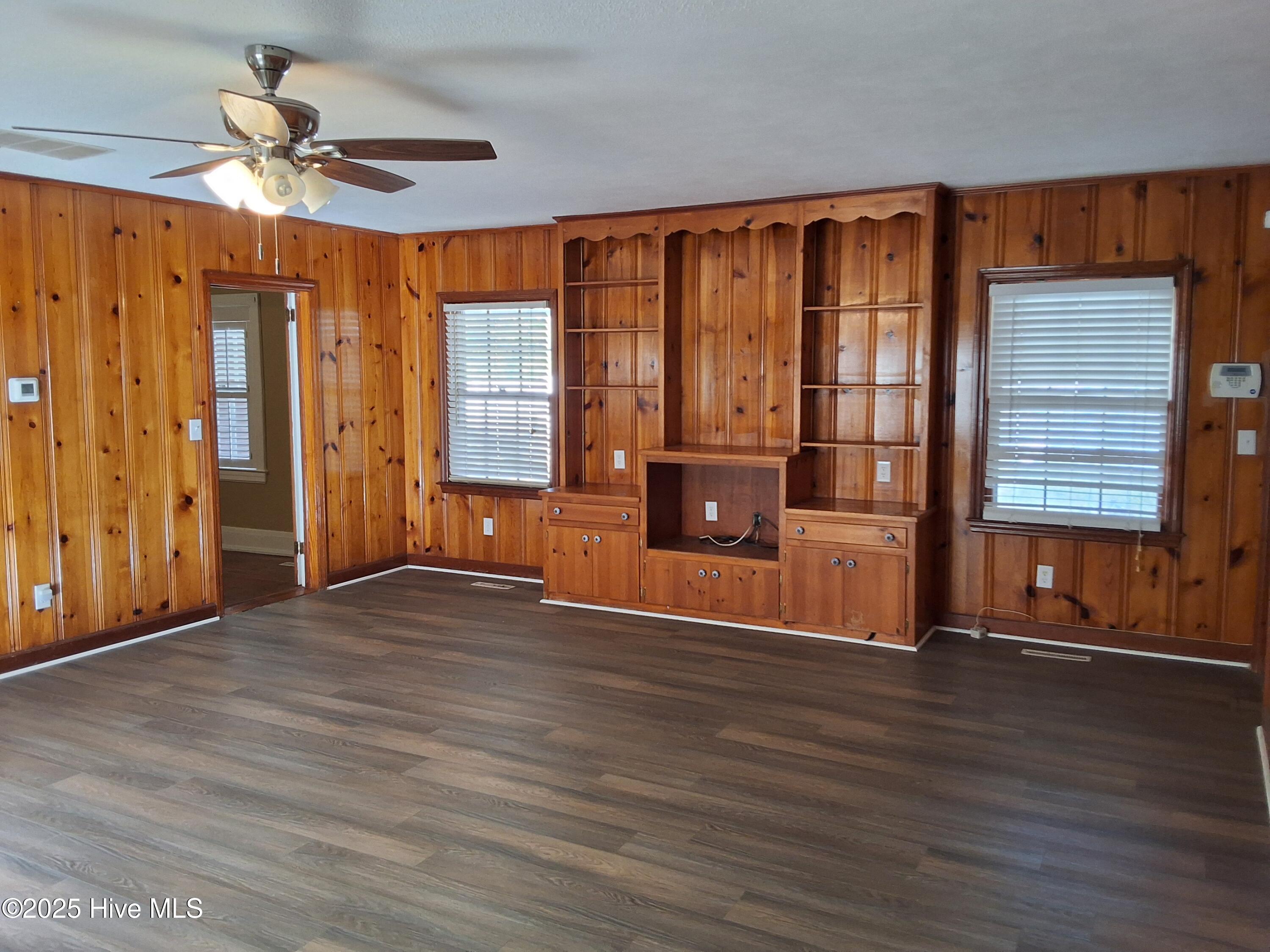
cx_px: 635
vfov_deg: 49.7
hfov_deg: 63.4
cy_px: 476
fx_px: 1027
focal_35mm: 28
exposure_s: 1/40
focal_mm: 2.91
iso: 125
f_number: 1.9
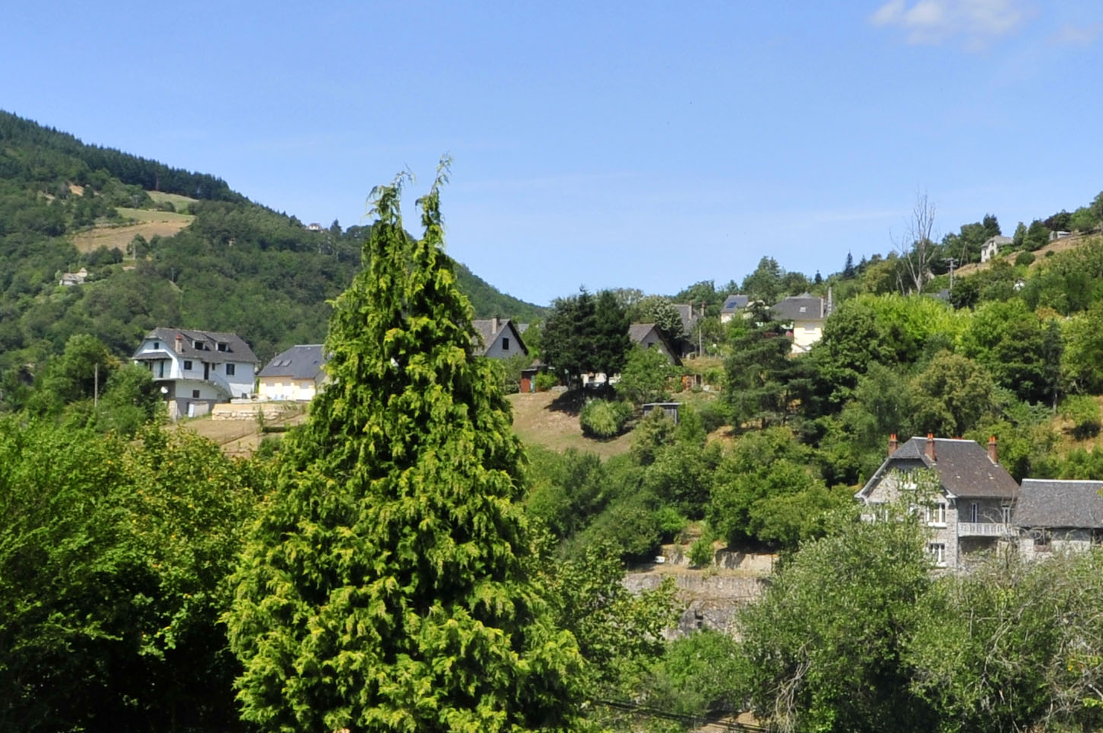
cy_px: 373
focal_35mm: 89
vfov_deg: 15.3
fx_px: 2724
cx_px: 781
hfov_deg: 22.7
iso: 200
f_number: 11
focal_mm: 20
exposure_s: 1/180
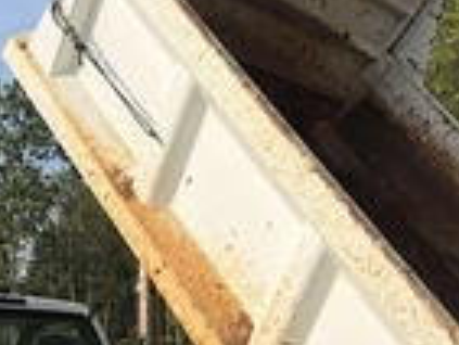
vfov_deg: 20.7
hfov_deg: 28.5
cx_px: 277
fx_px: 902
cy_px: 371
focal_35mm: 68
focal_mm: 6.76
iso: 80
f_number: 1.78
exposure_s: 1/4975
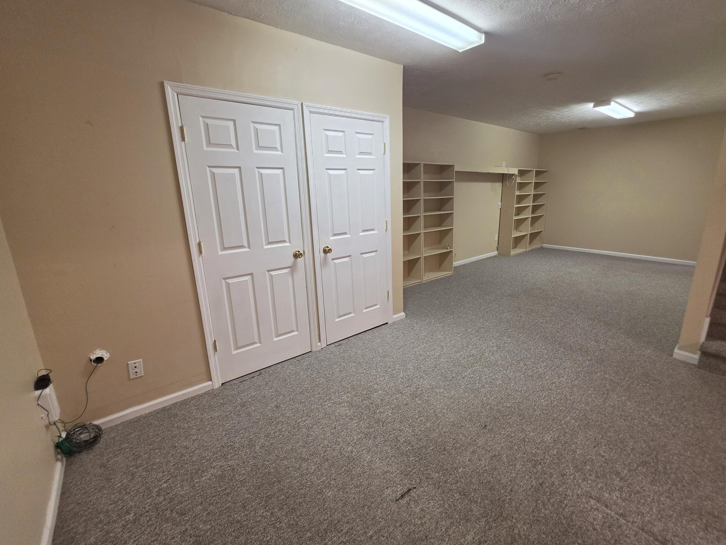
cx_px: 383
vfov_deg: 85.6
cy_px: 262
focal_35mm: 14
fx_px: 294
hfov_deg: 102.0
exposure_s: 1/120
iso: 200
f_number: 1.9
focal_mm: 2.2
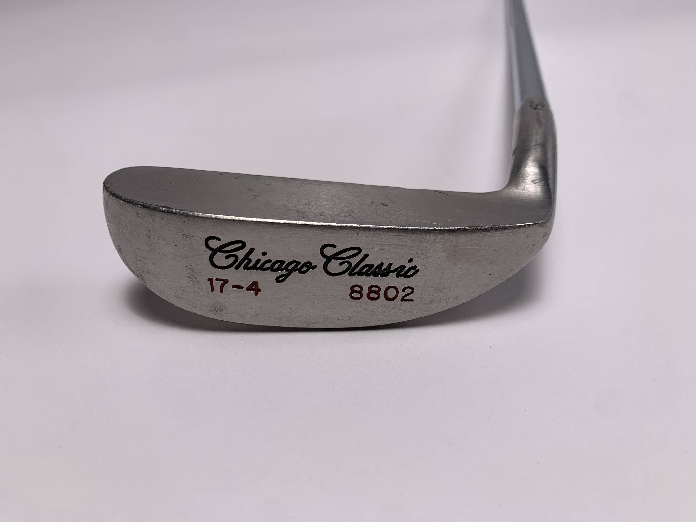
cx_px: 348
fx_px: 523
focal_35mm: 26
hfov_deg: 67.3
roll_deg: +0.9
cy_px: 261
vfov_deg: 53.1
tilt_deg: -33.4
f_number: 1.8
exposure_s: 1/410
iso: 25
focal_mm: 4.25
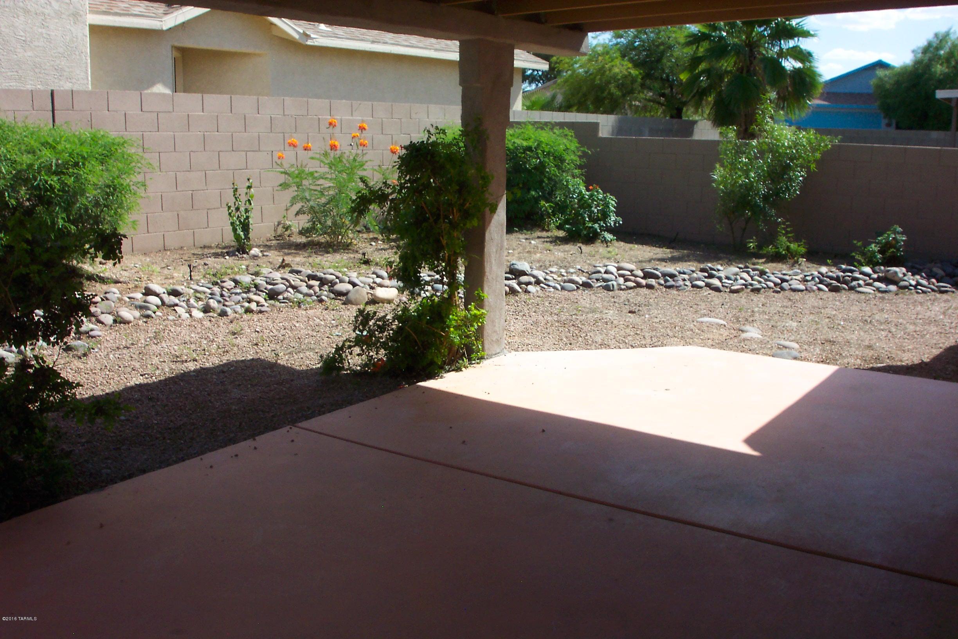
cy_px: 320
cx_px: 479
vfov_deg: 37.9
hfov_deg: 54.4
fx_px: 931
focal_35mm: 35
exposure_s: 1/180
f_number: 9.5
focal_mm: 7.5
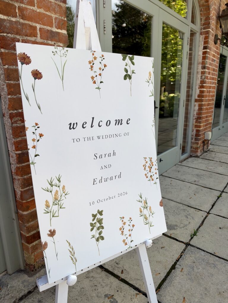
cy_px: 152
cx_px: 114
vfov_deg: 71.6
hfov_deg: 56.8
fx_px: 211
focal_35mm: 24
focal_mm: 6.93
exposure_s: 1/1484
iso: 64
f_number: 1.8
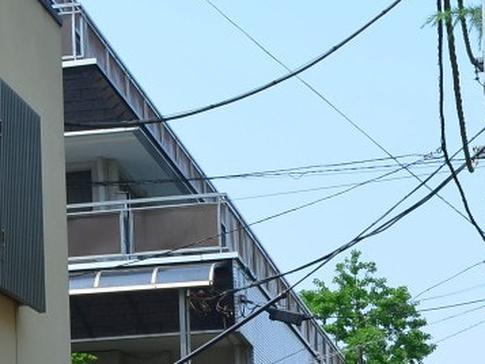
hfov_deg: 15.3
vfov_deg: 10.8
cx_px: 219
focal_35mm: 129
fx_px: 1808
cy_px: 649
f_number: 8
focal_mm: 20
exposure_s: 1/250
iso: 100
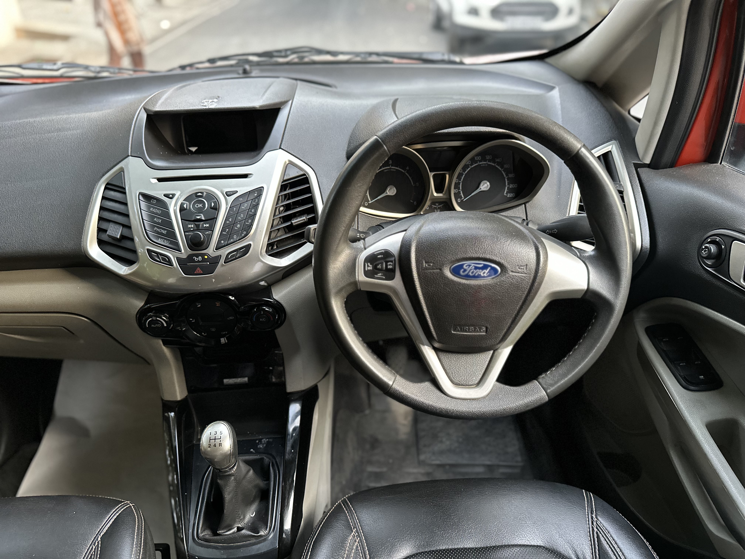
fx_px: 517
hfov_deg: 71.6
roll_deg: -0.4
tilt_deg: -33.6
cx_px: 372
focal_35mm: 24
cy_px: 280
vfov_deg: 56.8
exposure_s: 1/60
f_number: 1.78
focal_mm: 6.86
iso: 640
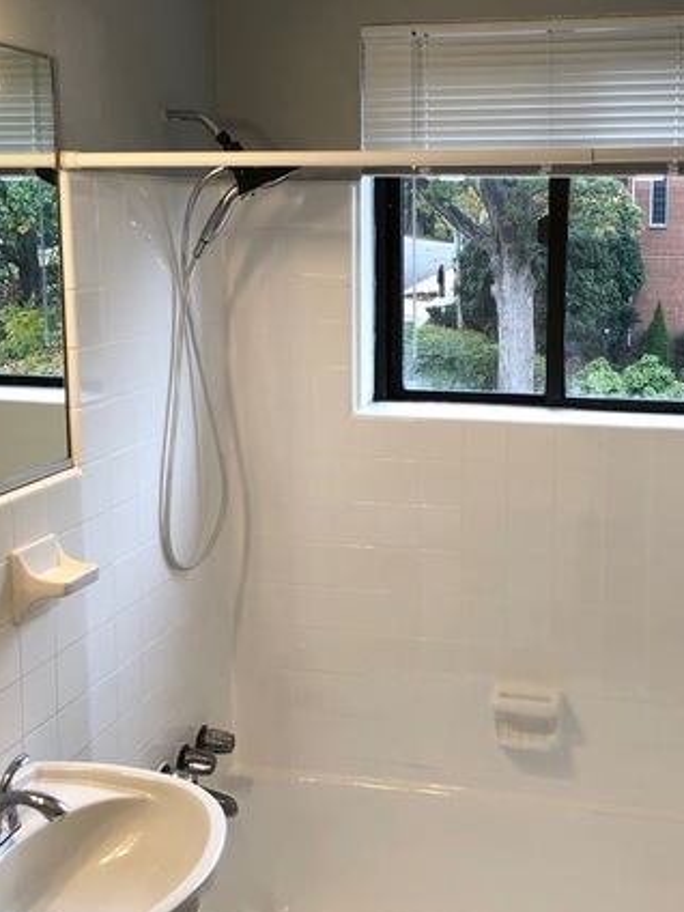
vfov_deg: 42.9
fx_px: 1159
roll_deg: -0.3
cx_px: 465
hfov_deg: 32.6
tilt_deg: -6.7
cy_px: 405
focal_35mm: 44
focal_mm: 4
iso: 32
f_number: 1.8
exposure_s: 1/120
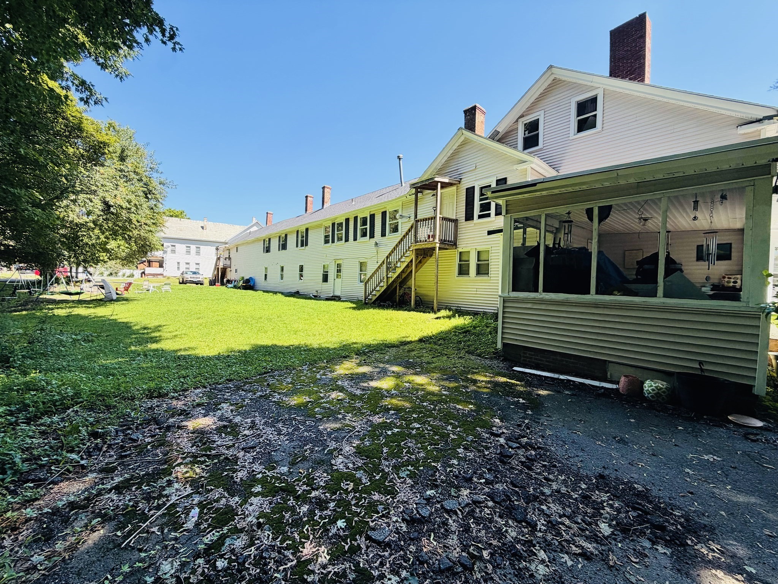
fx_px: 315
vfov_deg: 85.7
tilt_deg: -1.8
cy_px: 292
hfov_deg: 102.1
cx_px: 389
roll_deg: -0.8
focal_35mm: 14
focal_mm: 2.22
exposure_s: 1/502
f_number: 2.2
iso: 50
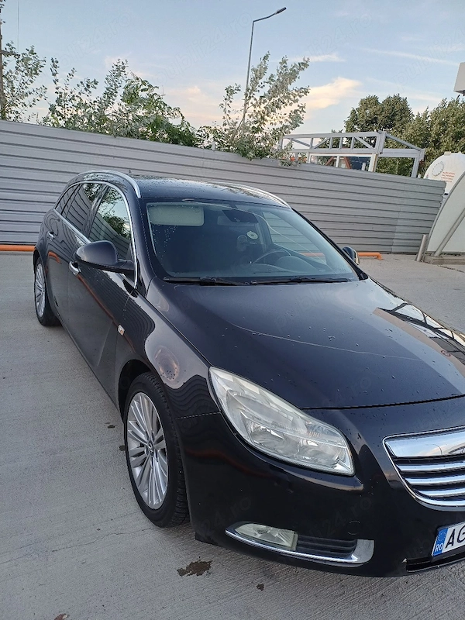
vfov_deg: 69.4
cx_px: 232
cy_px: 310
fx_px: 448
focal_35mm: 25
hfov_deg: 54.9
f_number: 1.8
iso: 50
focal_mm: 4.65
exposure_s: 1/60.2
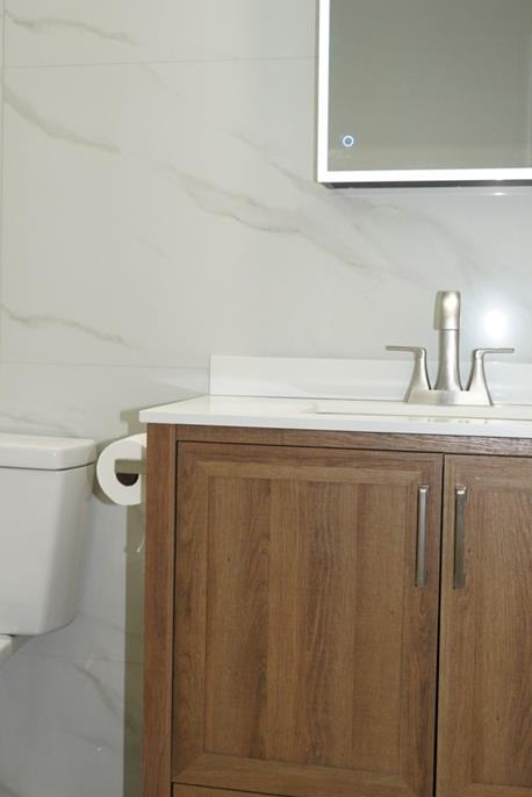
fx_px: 1085
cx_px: 214
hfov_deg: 27.5
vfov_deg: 40.3
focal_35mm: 49
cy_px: 365
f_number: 4
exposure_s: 1/160
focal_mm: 28
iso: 1600
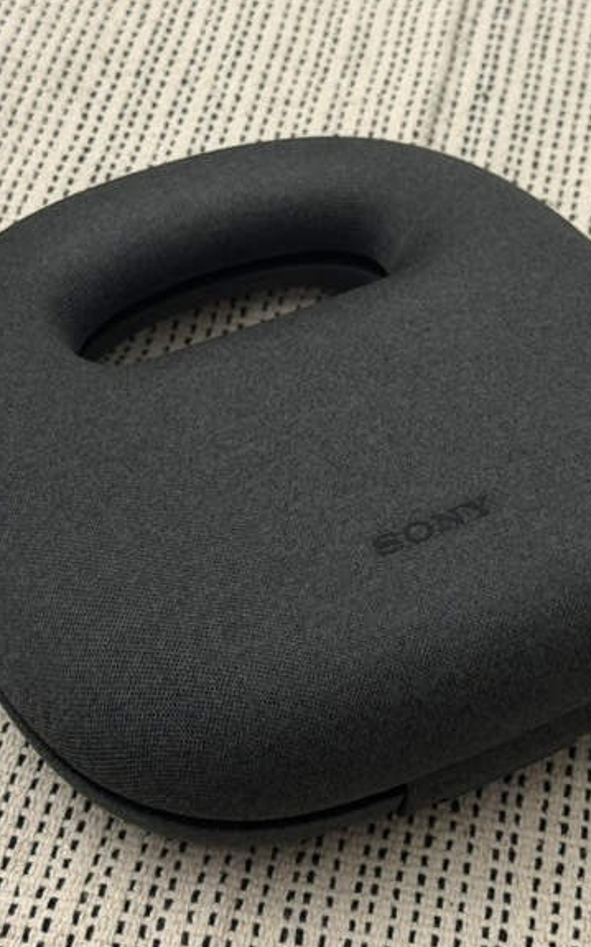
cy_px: 475
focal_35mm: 69
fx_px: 1780
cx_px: 347
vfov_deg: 29.8
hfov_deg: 18.8
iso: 640
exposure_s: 1/24
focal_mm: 6.76
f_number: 1.78
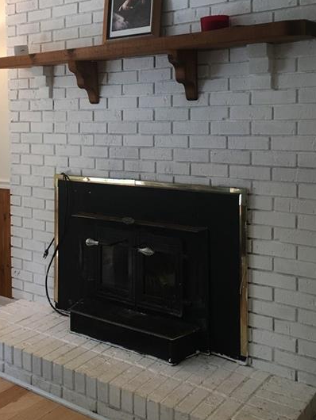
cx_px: 116
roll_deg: +0.4
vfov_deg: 44.3
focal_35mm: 42
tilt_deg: -3.1
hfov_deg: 34.2
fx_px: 511
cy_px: 149
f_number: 2.2
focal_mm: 4.15
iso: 32
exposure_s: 1/15
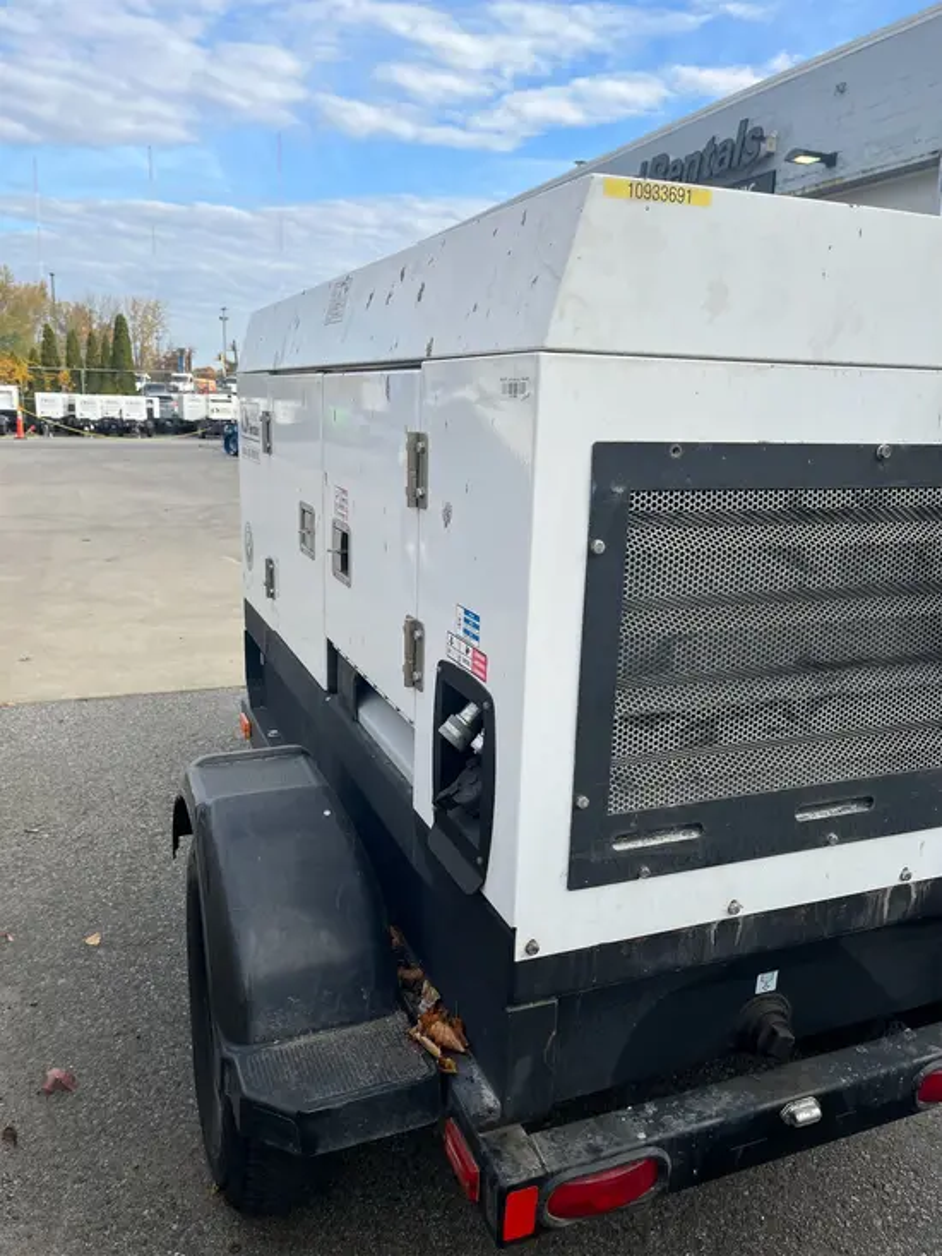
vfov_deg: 67.3
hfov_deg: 53.1
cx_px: 471
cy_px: 628
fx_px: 943
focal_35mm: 26
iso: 50
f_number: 1.6
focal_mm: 5.1
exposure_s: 1/1695
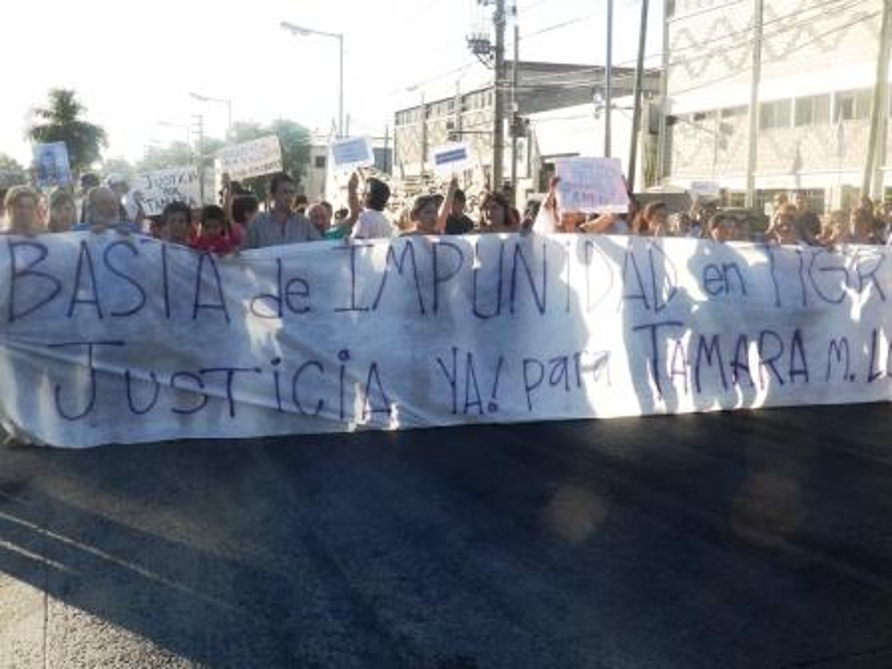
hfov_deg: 49.0
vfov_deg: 37.7
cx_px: 446
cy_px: 334
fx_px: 979
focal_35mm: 38
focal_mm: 6.8
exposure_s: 1/250
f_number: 4.5
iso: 80
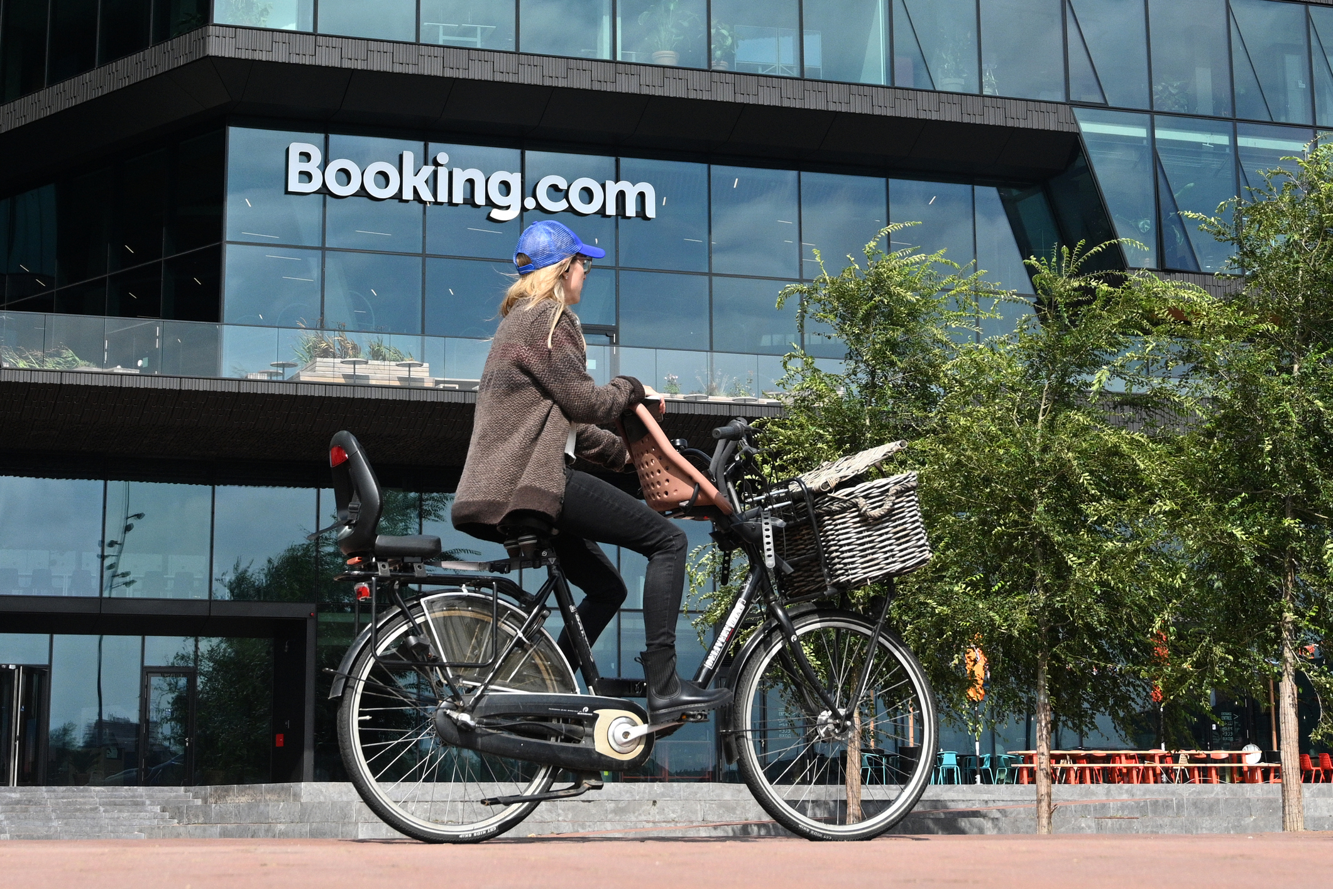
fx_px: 1203
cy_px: 444
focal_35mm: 32
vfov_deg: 40.5
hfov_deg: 58.0
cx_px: 666
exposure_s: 1/1600
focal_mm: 32.5
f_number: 6.3
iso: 500
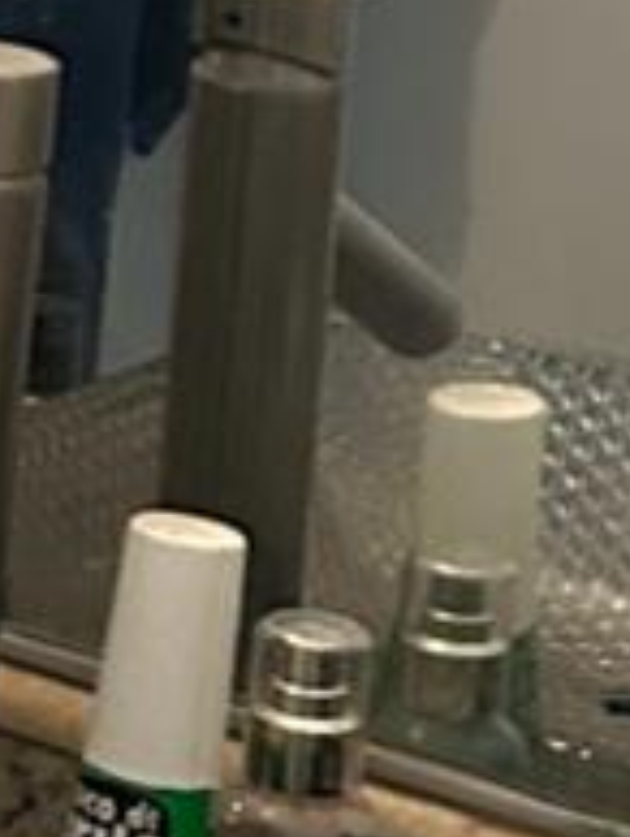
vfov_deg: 9.7
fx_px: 4867
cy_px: -95
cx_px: -1288
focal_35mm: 201
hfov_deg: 6.7
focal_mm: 5.7
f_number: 1.5
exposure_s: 1/60
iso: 500
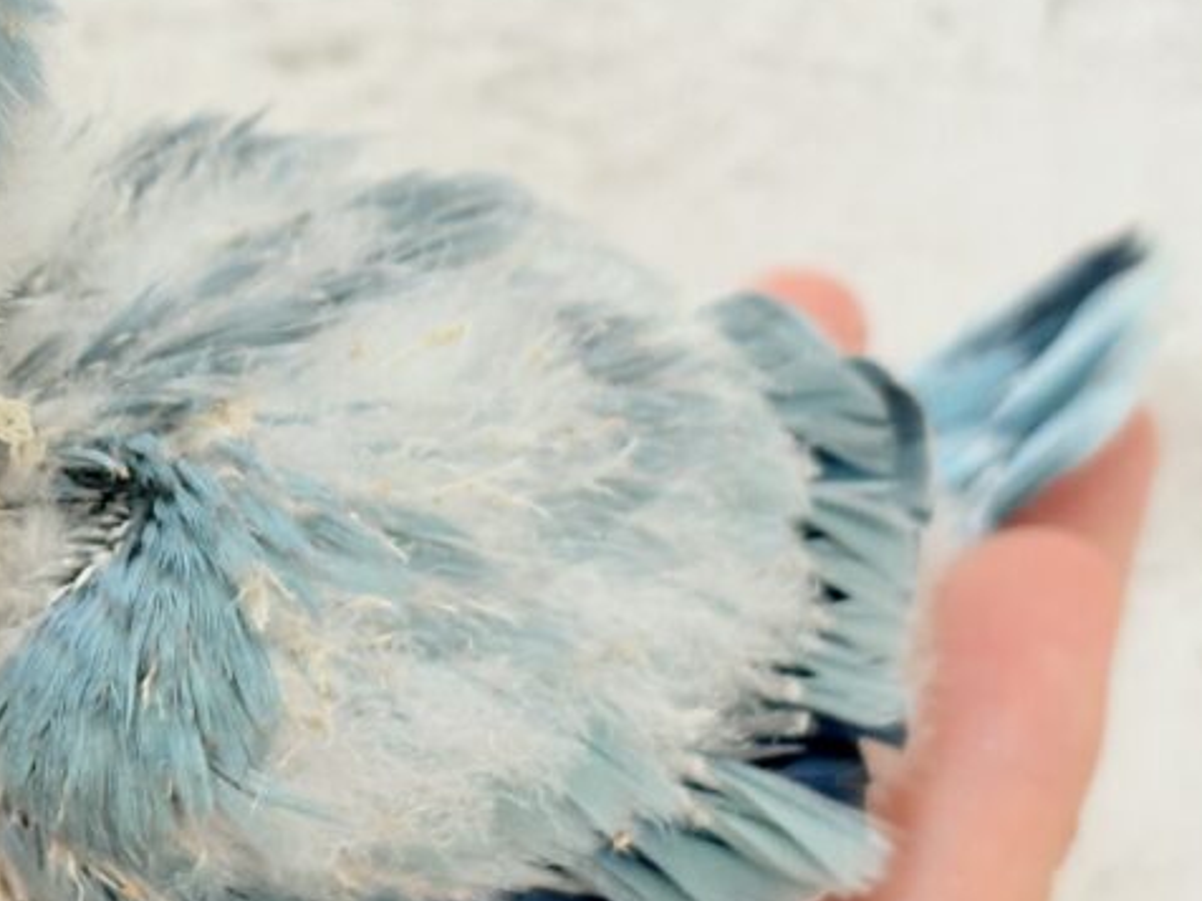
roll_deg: -3.4
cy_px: 270
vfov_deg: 11.3
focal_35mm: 131
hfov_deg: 14.9
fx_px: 4549
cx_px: 129
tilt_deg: -5.8
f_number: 1.6
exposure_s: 1/50
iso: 50
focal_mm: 5.96
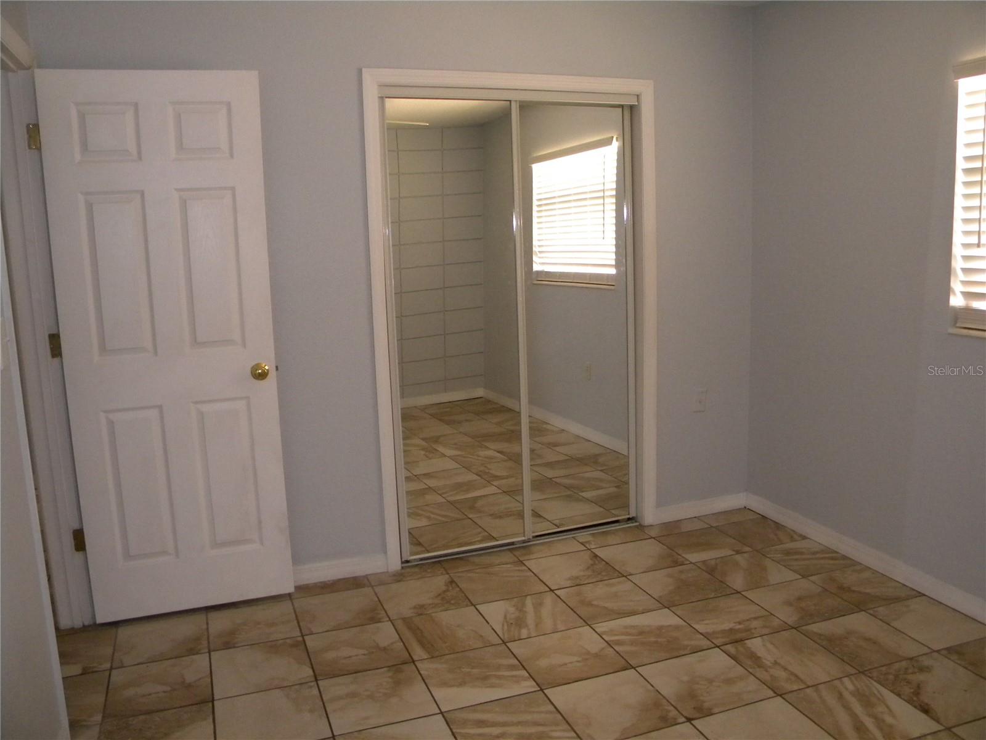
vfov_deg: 49.7
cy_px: 370
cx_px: 493
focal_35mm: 28
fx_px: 798
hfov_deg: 63.4
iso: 400
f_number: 3.5
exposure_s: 1/44.6
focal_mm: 5
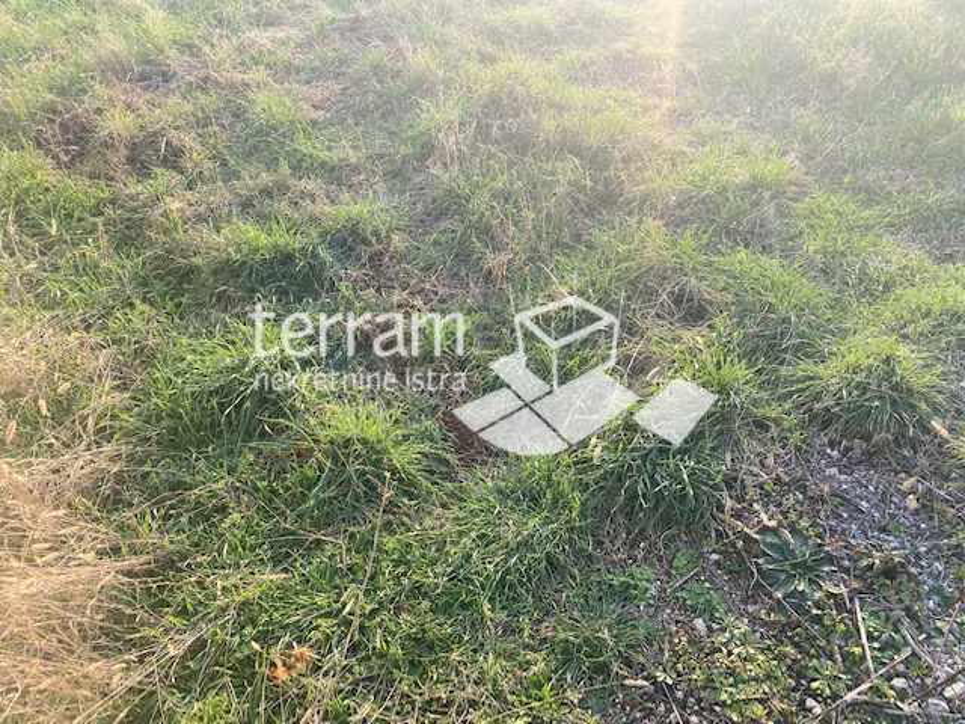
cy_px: 362
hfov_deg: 67.3
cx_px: 482
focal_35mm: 26
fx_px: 725
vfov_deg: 53.1
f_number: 1.8
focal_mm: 4.25
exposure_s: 1/510
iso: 32
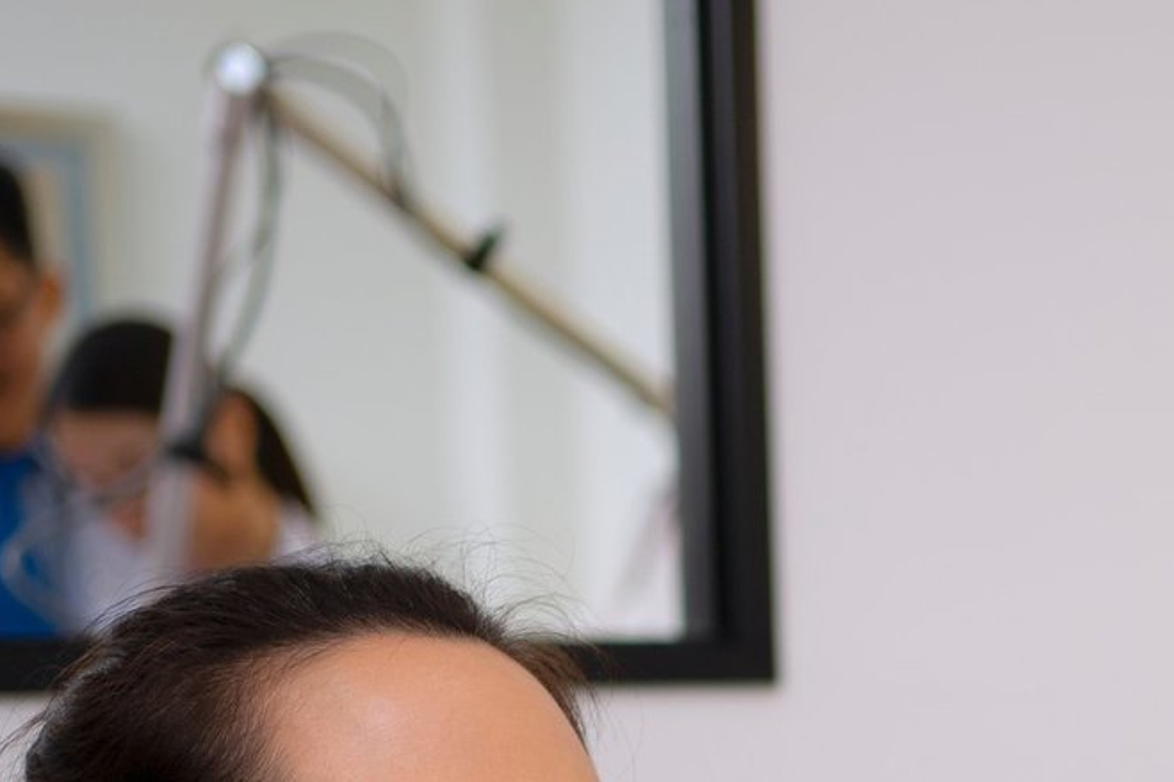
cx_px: 1324
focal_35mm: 102
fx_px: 3325
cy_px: 1125
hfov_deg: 19.1
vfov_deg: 12.8
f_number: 1.8
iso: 125
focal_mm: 35
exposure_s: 1/250
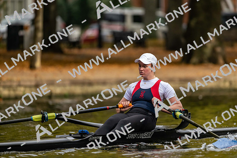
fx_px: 2634
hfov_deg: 5.2
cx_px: 118
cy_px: 79
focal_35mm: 400
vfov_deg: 3.4
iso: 1250
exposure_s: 1/2500
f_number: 4.5
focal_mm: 400
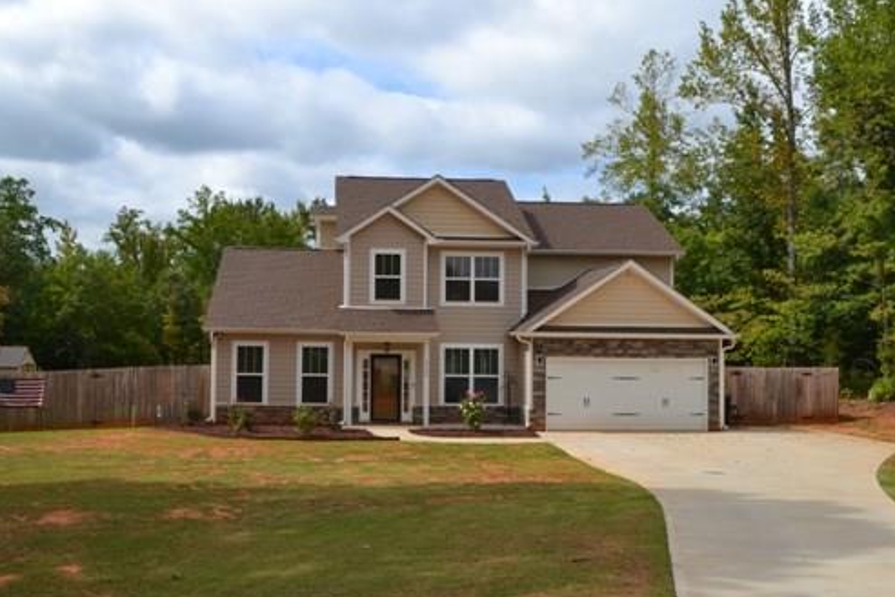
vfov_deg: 34.2
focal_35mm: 39
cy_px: 267
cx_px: 402
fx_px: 970
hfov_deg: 49.5
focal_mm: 20
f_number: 9
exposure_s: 1/200
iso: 100
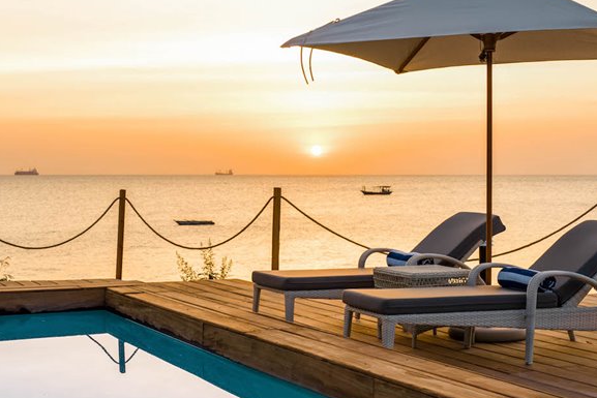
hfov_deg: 30.9
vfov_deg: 20.9
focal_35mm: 65
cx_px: 287
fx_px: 1078
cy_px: 168
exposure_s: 1/25
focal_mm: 50
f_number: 10
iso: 200
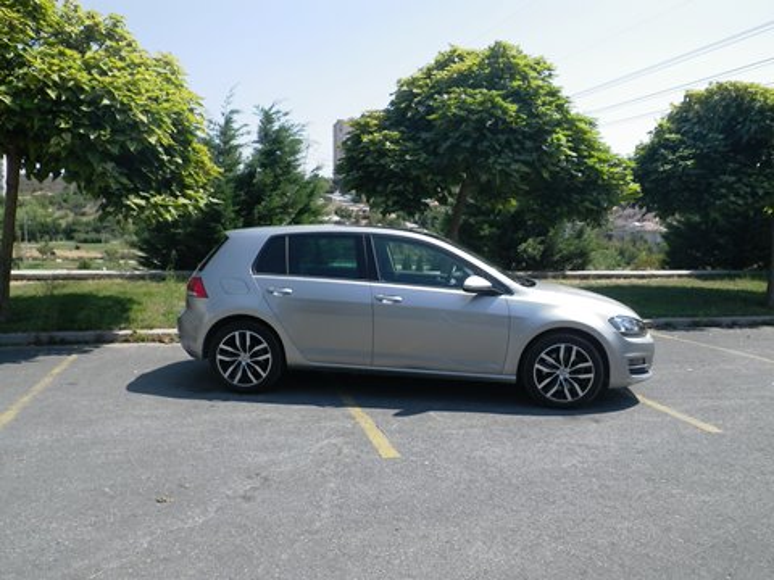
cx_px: 387
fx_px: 626
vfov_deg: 49.7
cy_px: 290
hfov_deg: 63.4
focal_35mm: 28
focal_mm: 5
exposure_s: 1/500
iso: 80
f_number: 4.2
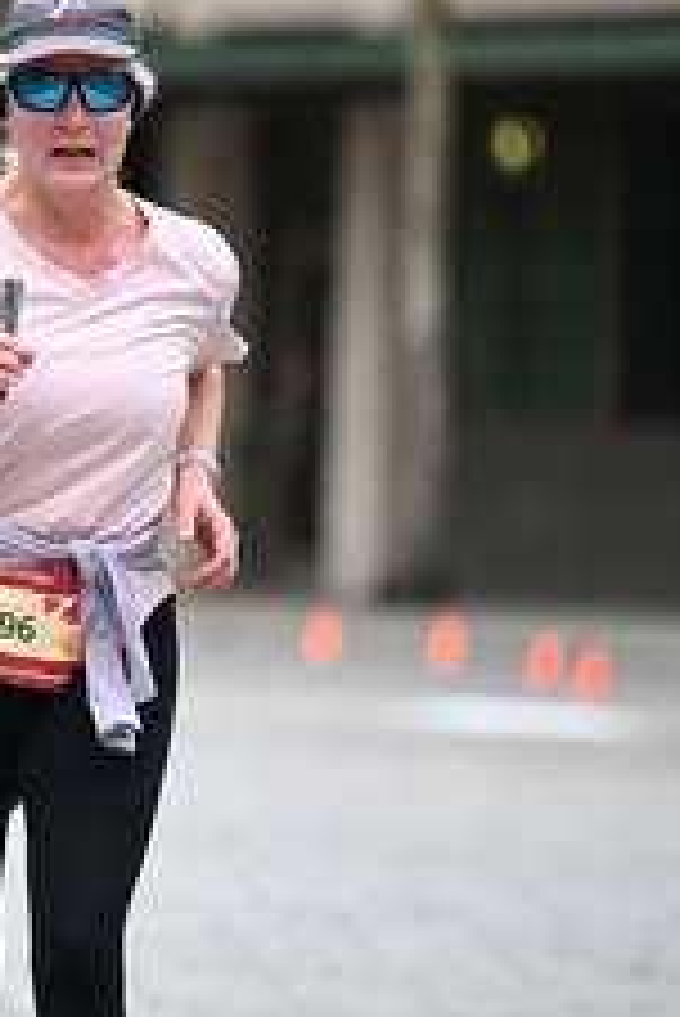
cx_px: -128
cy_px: 387
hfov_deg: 2.8
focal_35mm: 486
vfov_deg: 4.2
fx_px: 13748
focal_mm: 200
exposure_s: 1/1600
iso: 640
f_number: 2.8
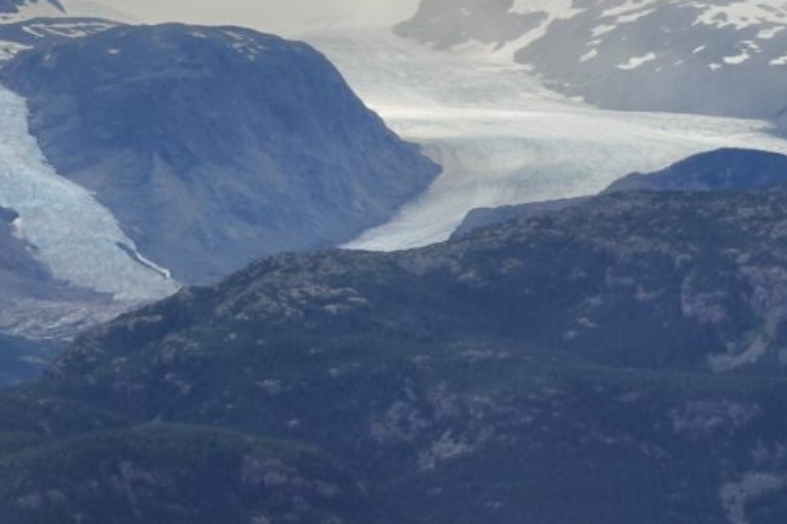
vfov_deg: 6.4
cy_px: 181
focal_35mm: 215
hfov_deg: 9.6
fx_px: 4698
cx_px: 524
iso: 125
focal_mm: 25.7
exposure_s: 1/500
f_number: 5.6
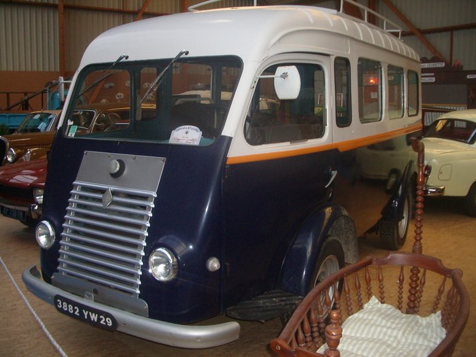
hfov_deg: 52.6
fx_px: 481
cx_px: 238
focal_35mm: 35
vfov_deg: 40.7
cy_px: 178
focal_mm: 5.8
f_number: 2.6
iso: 200
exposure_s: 1/60
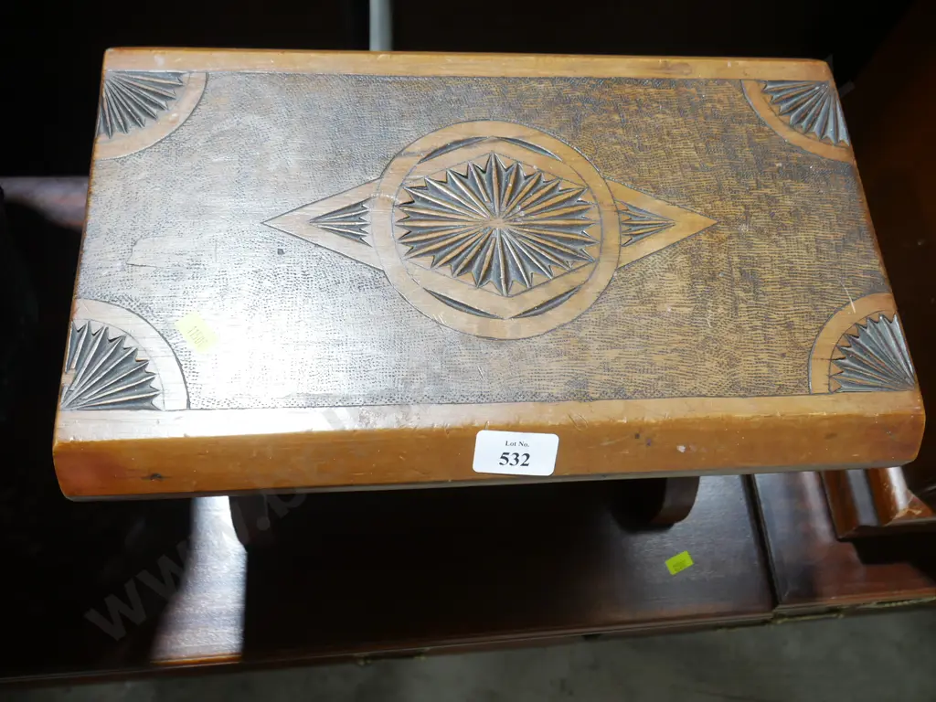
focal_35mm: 28
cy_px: 351
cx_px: 468
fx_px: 757
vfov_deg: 49.7
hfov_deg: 63.4
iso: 800
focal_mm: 14
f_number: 4.5
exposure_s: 1/60
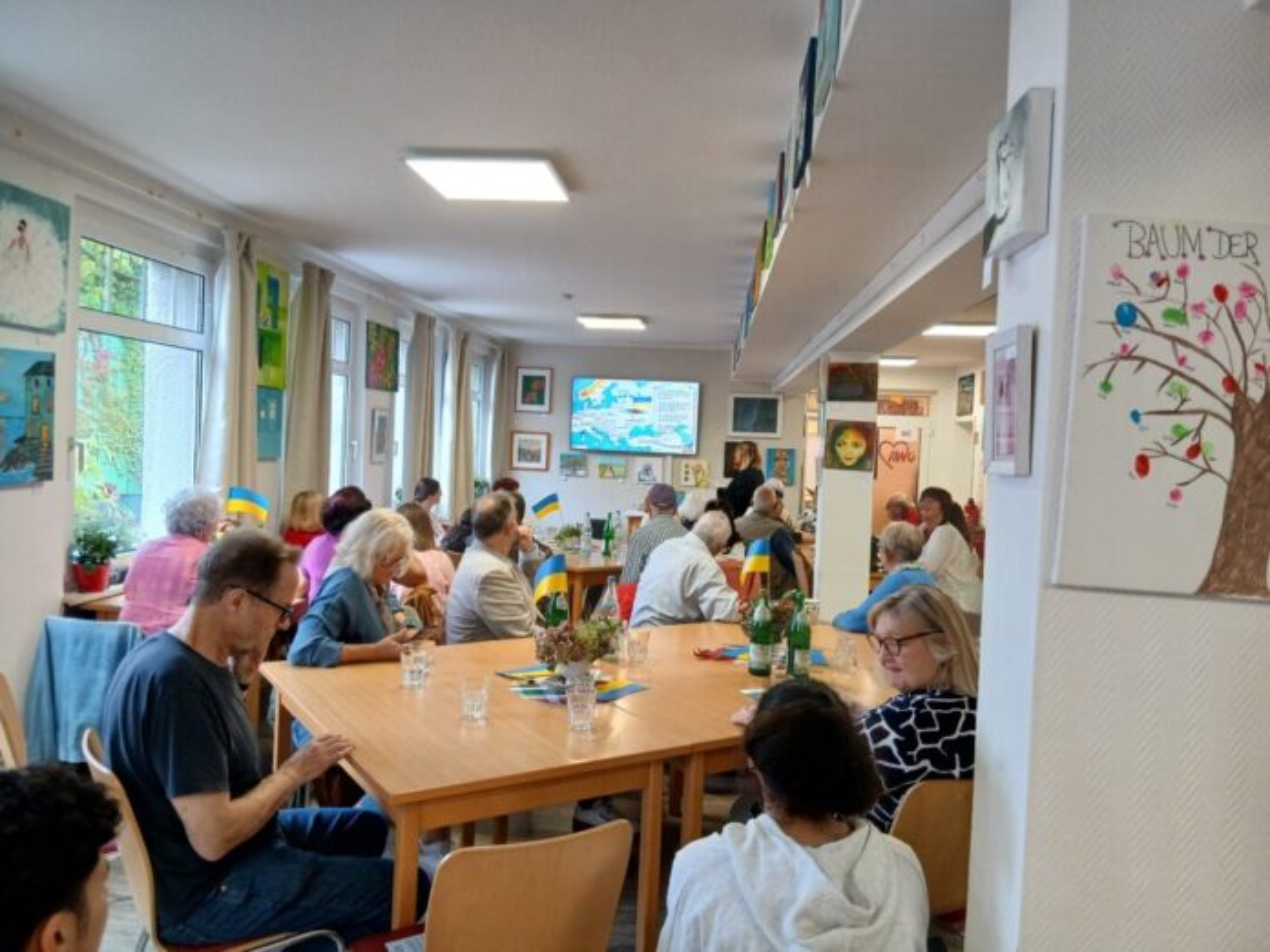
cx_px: 635
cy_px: 476
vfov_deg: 53.1
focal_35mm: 26
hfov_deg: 67.3
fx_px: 954
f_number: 1.8
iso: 200
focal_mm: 3.98
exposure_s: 1/33.3
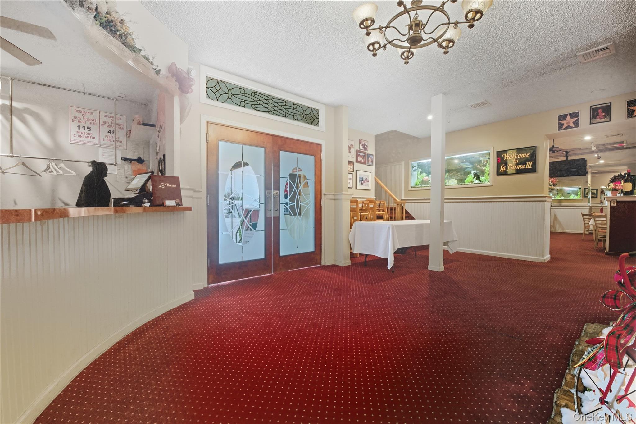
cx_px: 318
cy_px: 212
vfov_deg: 81.2
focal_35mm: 14
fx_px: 247
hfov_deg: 104.3
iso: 400
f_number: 11
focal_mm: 14
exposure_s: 1/3.33
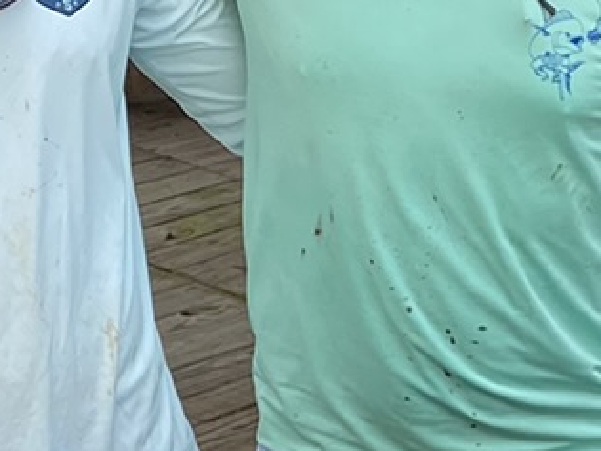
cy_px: 780
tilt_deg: -28.8
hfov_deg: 11.7
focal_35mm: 169
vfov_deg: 8.5
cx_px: 433
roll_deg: +1.4
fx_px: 2933
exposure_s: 1/369
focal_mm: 4.25
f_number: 1.8
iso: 32
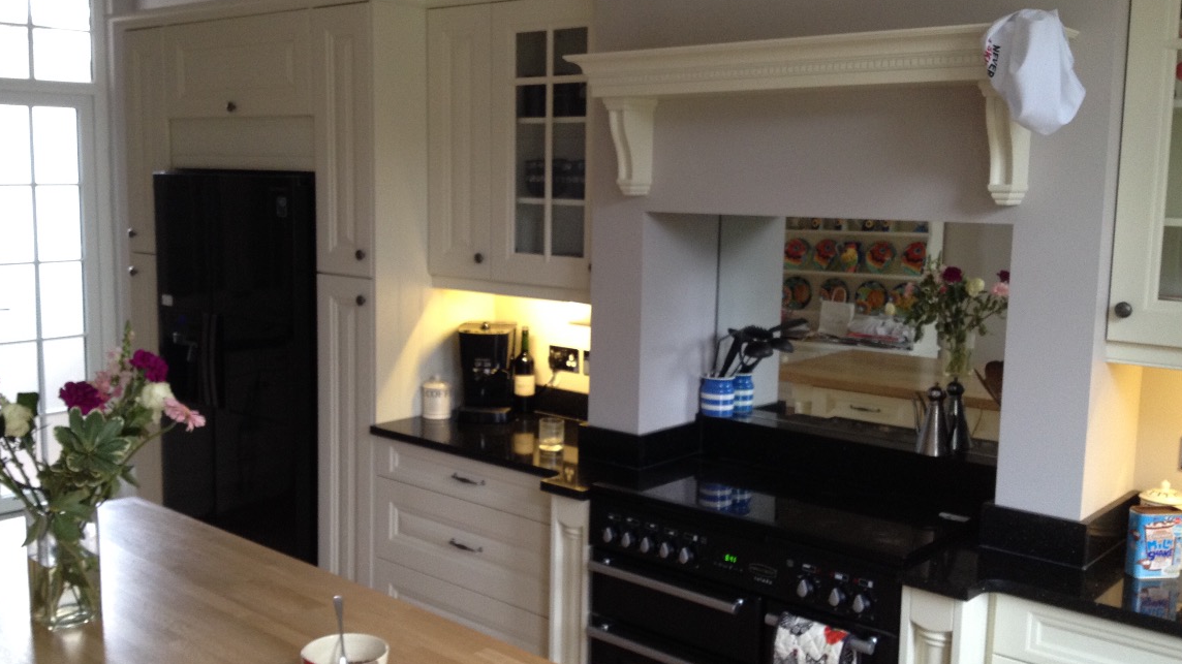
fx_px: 1253
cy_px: 334
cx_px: 565
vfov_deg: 29.7
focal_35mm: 40
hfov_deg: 50.5
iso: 125
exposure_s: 1/20
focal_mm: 4.28
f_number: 2.4
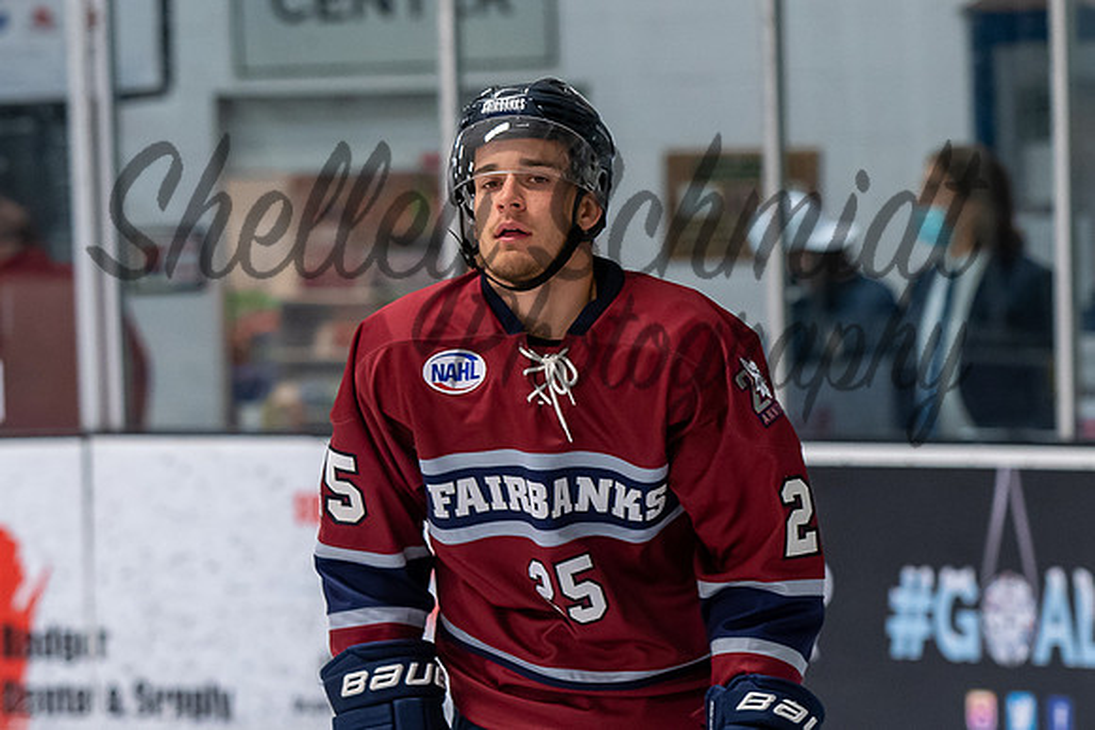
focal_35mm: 321
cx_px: 572
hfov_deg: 6.4
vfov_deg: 4.3
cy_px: 222
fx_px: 9757
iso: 800
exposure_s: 1/500
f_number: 3.2
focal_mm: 125
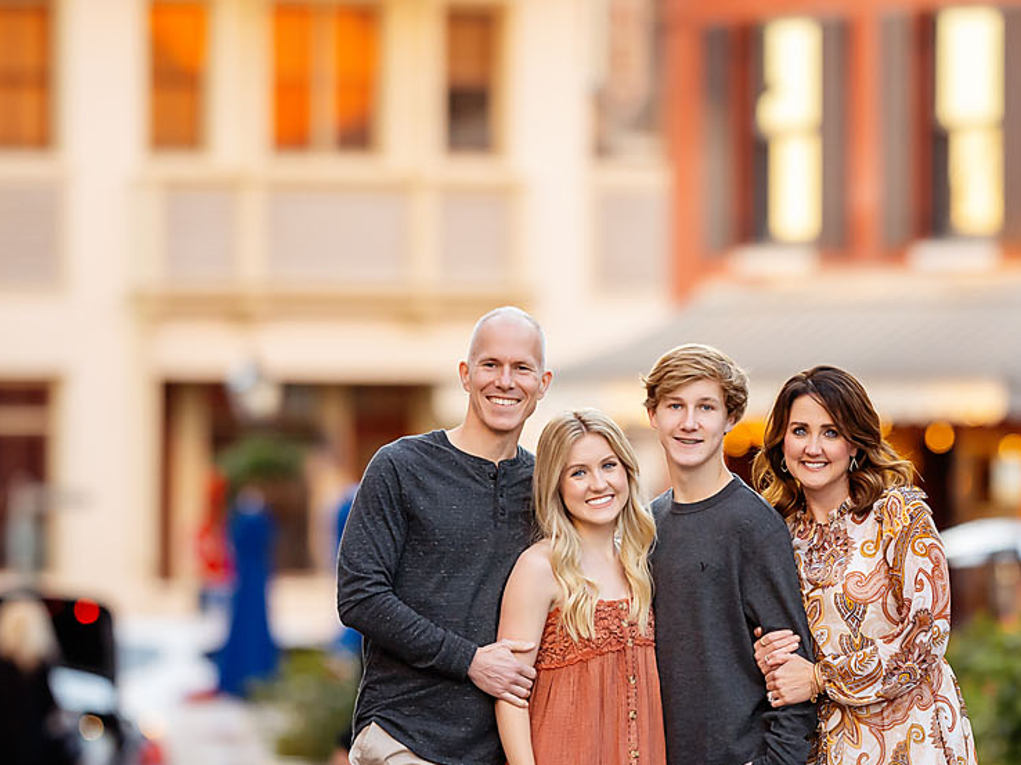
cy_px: 636
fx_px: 11529
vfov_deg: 3.8
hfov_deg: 5.1
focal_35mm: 391
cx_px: 692
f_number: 2.5
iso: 320
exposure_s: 1/640
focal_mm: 200
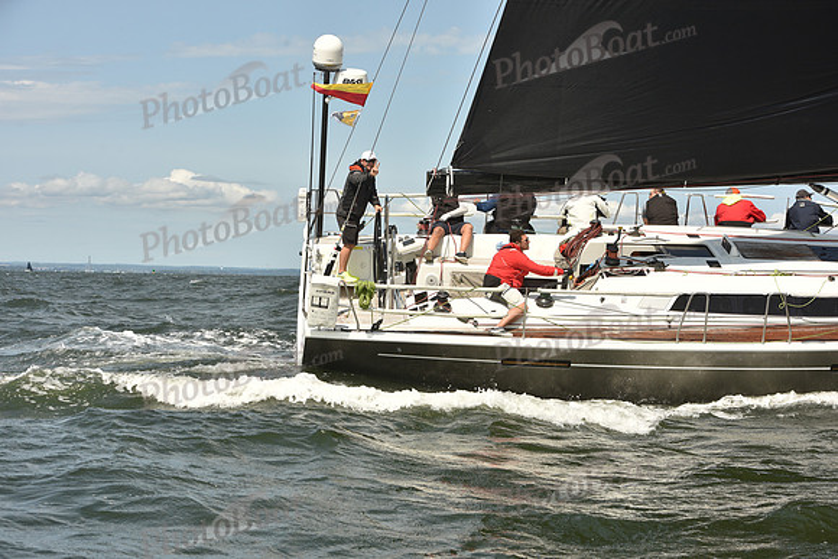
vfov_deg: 19.5
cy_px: 280
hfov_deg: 28.8
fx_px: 1630
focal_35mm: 70
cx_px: 419
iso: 250
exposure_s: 1/800
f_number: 9
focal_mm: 70
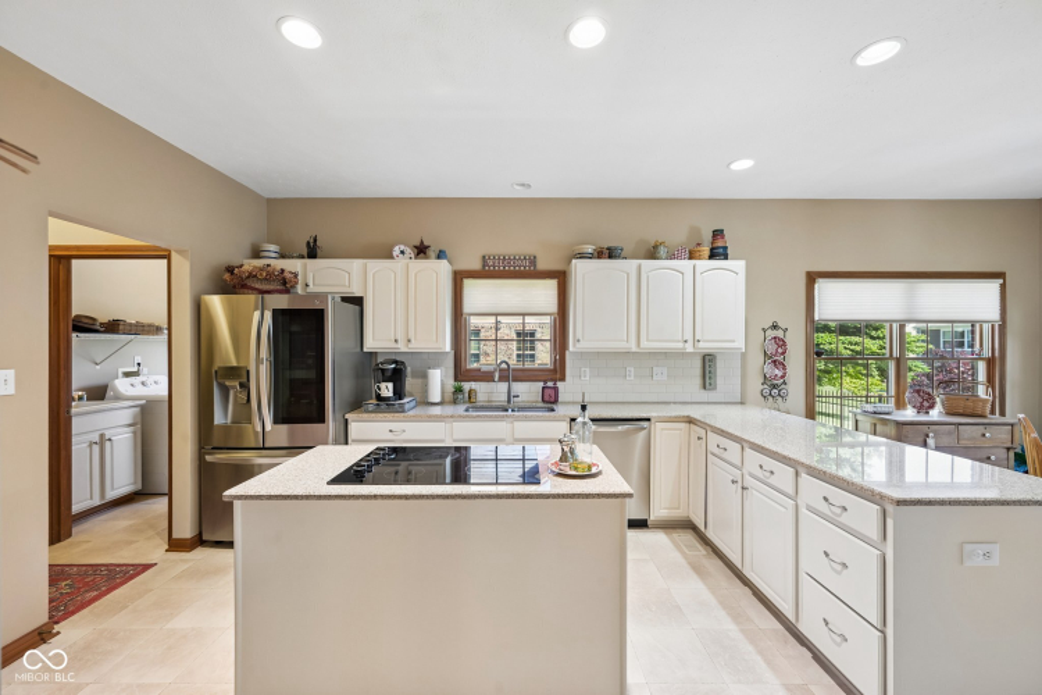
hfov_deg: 104.3
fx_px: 405
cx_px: 521
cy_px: 348
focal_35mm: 14
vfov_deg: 81.2
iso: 400
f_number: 8
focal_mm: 14
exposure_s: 1/13
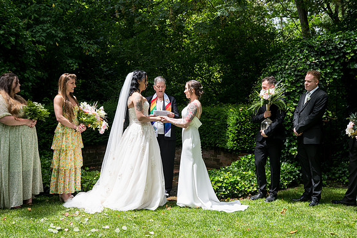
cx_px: 178
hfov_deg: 38.2
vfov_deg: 26.0
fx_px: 516
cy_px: 119
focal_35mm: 52
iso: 160
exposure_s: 1/400
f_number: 4
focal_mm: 52
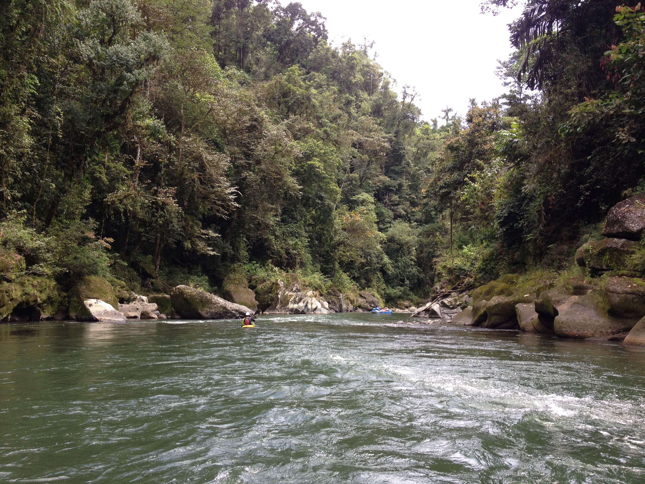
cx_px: 322
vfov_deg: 40.7
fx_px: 652
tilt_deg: +1.3
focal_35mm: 35
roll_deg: +0.0
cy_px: 242
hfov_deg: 52.6
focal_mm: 4.28
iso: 50
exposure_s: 1/389
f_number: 2.4
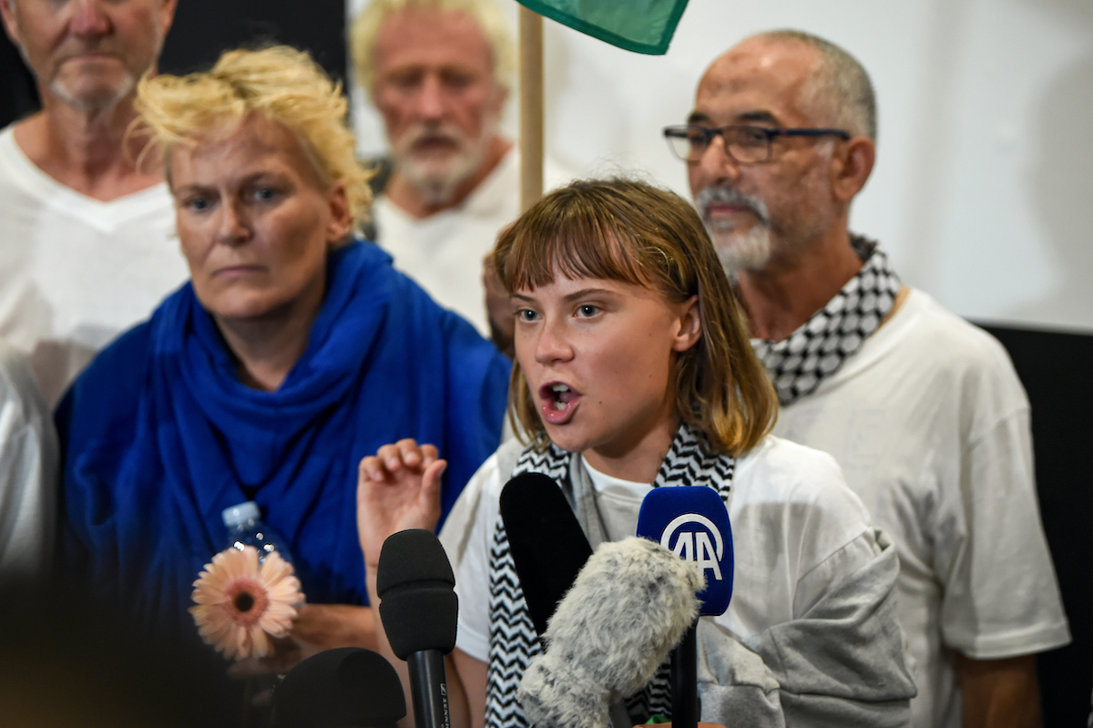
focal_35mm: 130
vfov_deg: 10.5
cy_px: 364
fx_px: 3945
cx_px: 546
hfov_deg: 15.8
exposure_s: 1/160
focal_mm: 130
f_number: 3.5
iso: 3200
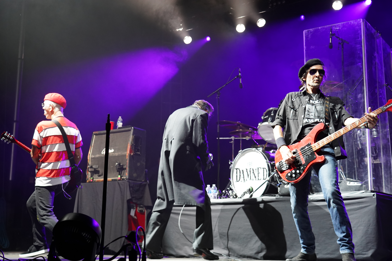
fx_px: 555
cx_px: 196
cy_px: 130
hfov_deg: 38.9
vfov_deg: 26.5
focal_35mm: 51
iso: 3200
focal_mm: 51
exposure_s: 1/160
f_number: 4
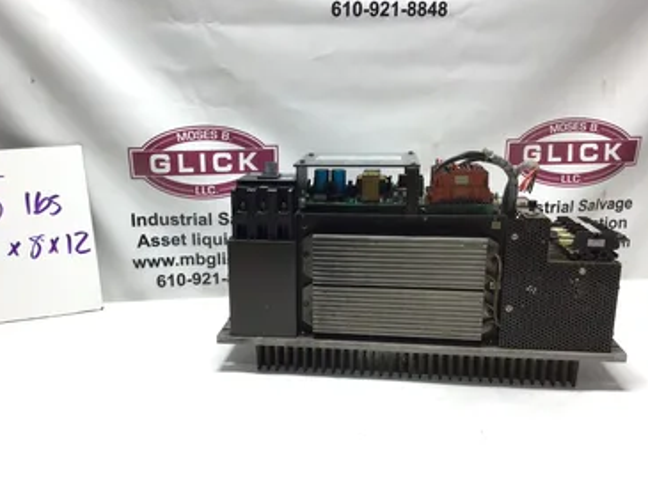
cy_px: 257
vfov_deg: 41.8
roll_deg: +1.2
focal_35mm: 34
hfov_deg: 53.9
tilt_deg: -14.7
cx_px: 302
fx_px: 637
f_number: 2.4
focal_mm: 3.3
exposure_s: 1/60
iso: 25
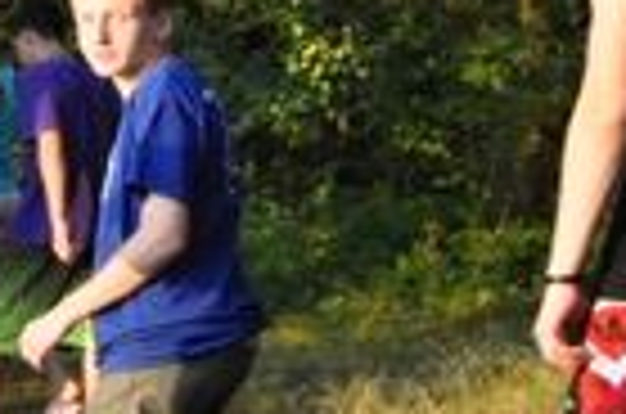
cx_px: -1644
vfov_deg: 7.2
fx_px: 3256
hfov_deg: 8.1
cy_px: 648
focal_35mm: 188
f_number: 9
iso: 2000
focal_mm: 17
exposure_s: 1/320
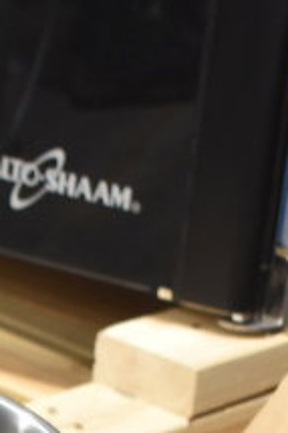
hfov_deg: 6.2
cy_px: 803
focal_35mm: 217
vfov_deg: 9.0
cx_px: -276
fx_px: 2608
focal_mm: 34
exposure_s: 1/50
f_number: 4.5
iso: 800
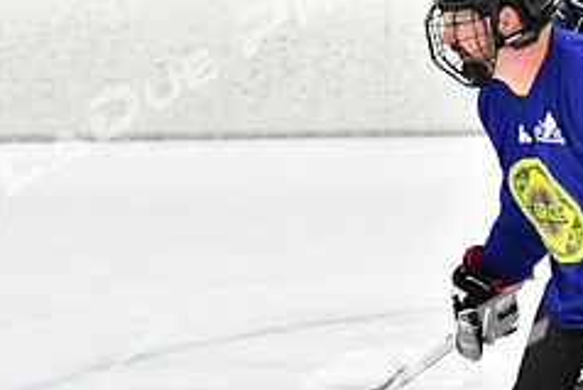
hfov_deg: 2.8
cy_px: 337
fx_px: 11829
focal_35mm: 730
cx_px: 448
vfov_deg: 1.9
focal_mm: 200
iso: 6400
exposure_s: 1/1600
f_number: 2.8
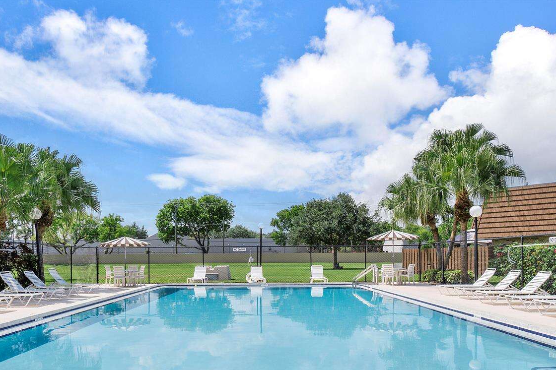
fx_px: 463
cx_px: 253
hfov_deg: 61.8
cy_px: 263
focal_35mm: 30
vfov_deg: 42.6
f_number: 7.1
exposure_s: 1/400
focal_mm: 14
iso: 125
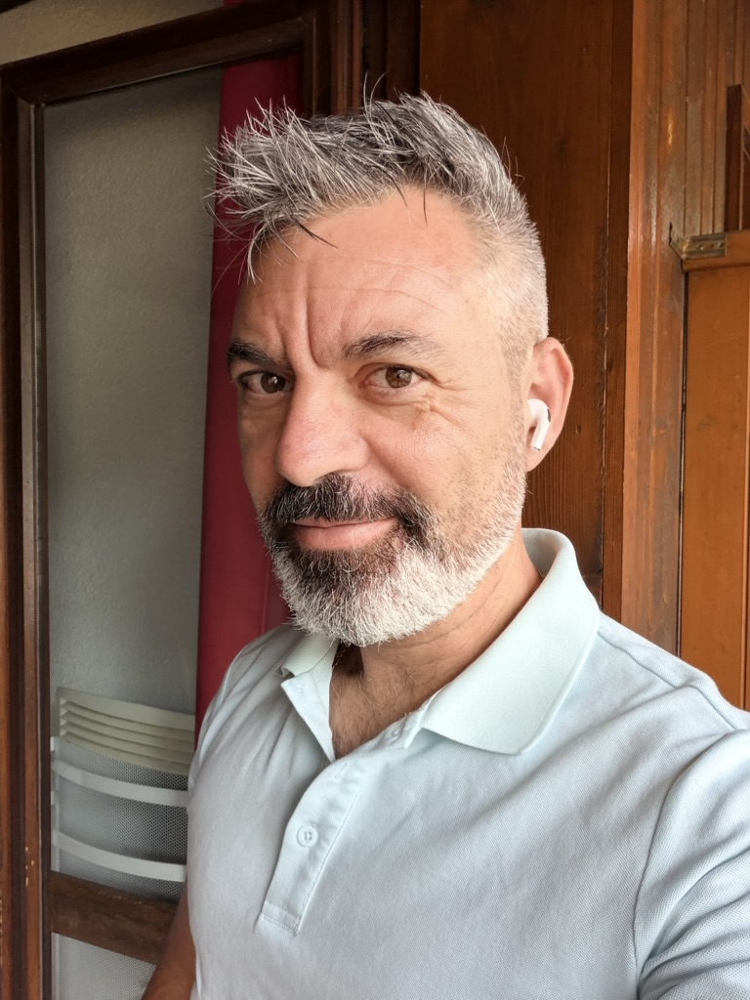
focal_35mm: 30
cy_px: 500
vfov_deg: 60.0
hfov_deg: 46.8
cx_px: 375
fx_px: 867
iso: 50
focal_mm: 2.71
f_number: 1.9
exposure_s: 1/121
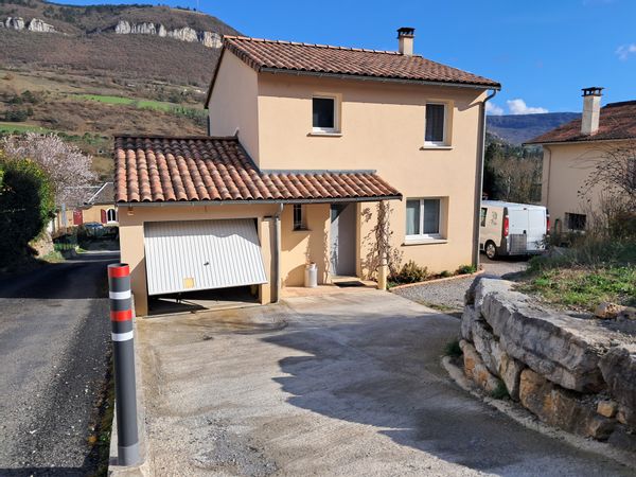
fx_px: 496
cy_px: 238
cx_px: 318
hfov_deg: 65.3
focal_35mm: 27
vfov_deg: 51.4
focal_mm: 4
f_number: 1.8
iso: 50
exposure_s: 1/871
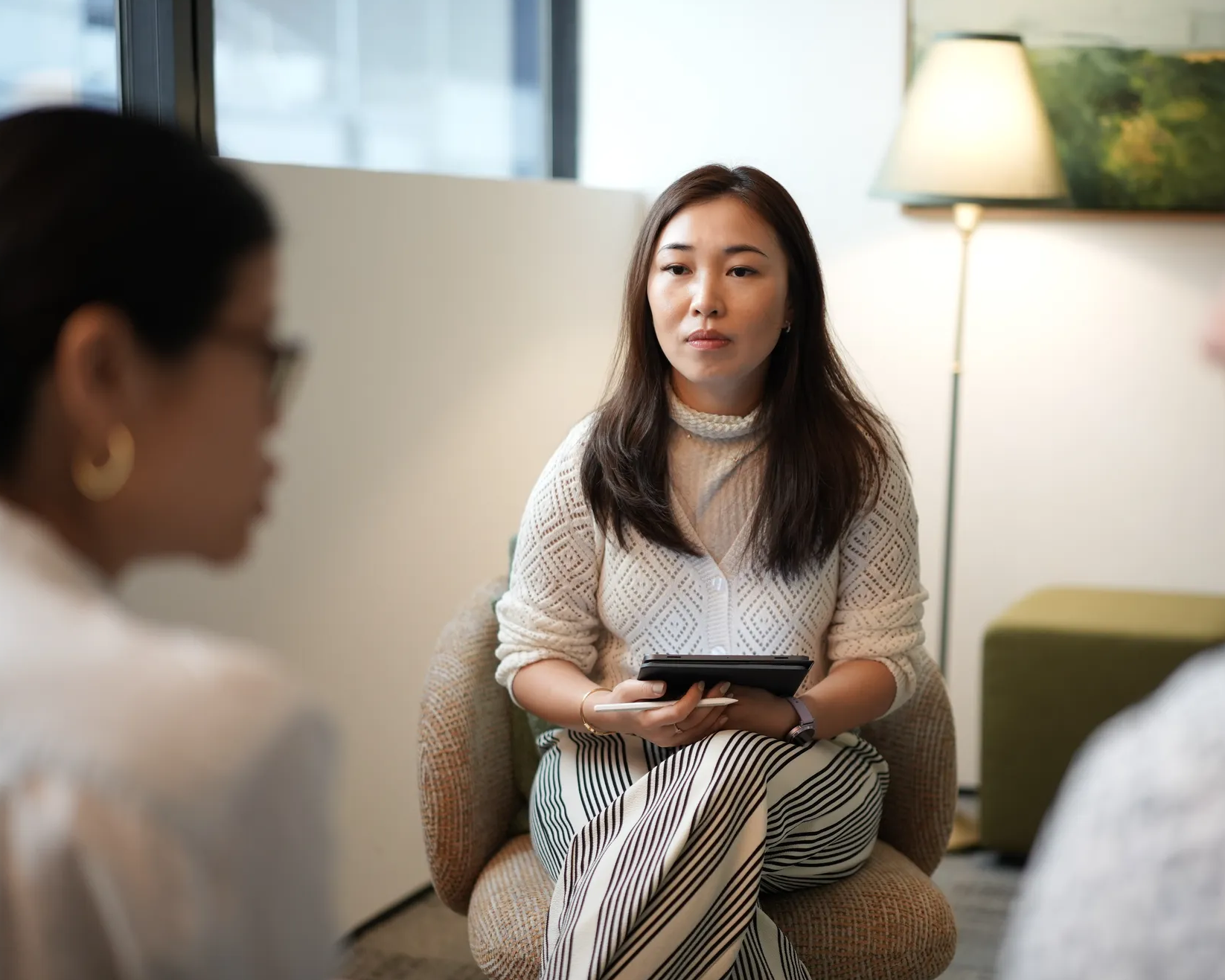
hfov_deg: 33.0
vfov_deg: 26.7
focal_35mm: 57
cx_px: 701
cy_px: 489
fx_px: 2067
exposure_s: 1/200
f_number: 1.4
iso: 640
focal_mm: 50
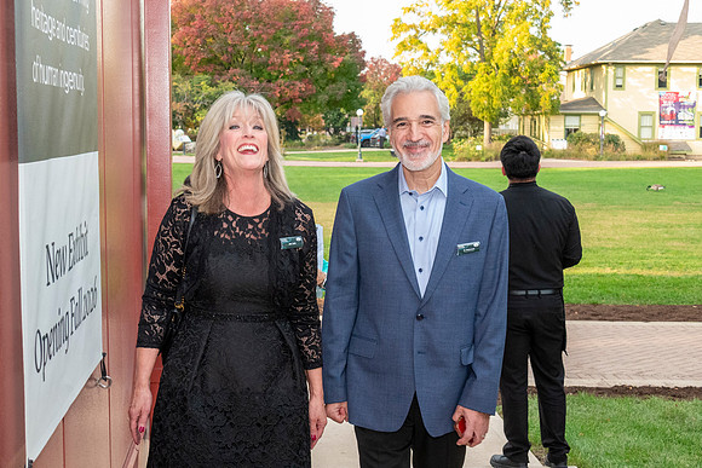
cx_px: 351
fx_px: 1112
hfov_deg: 35.0
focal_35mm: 57
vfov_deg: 23.8
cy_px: 234
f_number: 9
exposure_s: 1/200
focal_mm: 38
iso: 3200
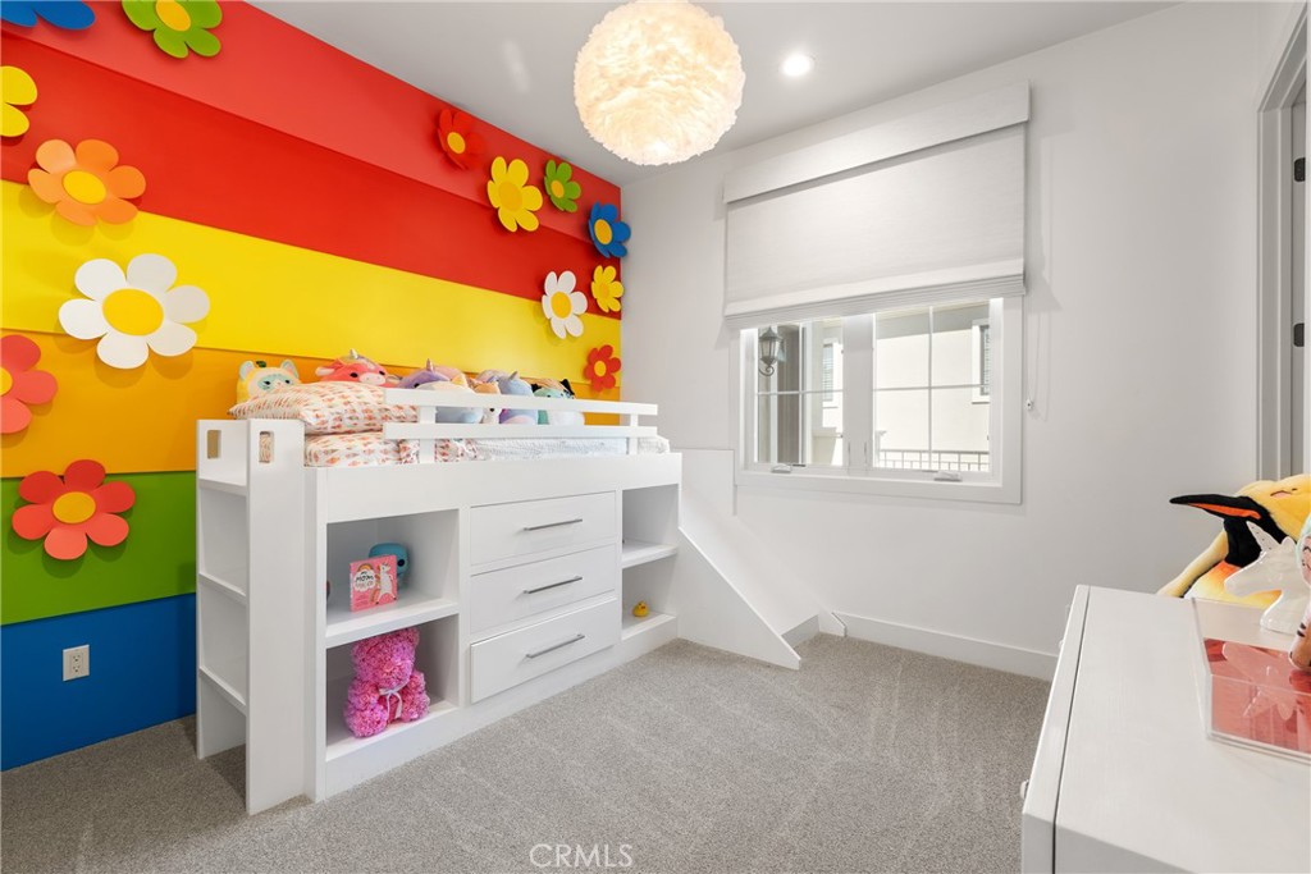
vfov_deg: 73.8
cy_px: 437
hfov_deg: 96.7
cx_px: 656
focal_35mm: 16
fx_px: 583
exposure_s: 1
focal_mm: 16
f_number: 9
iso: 100
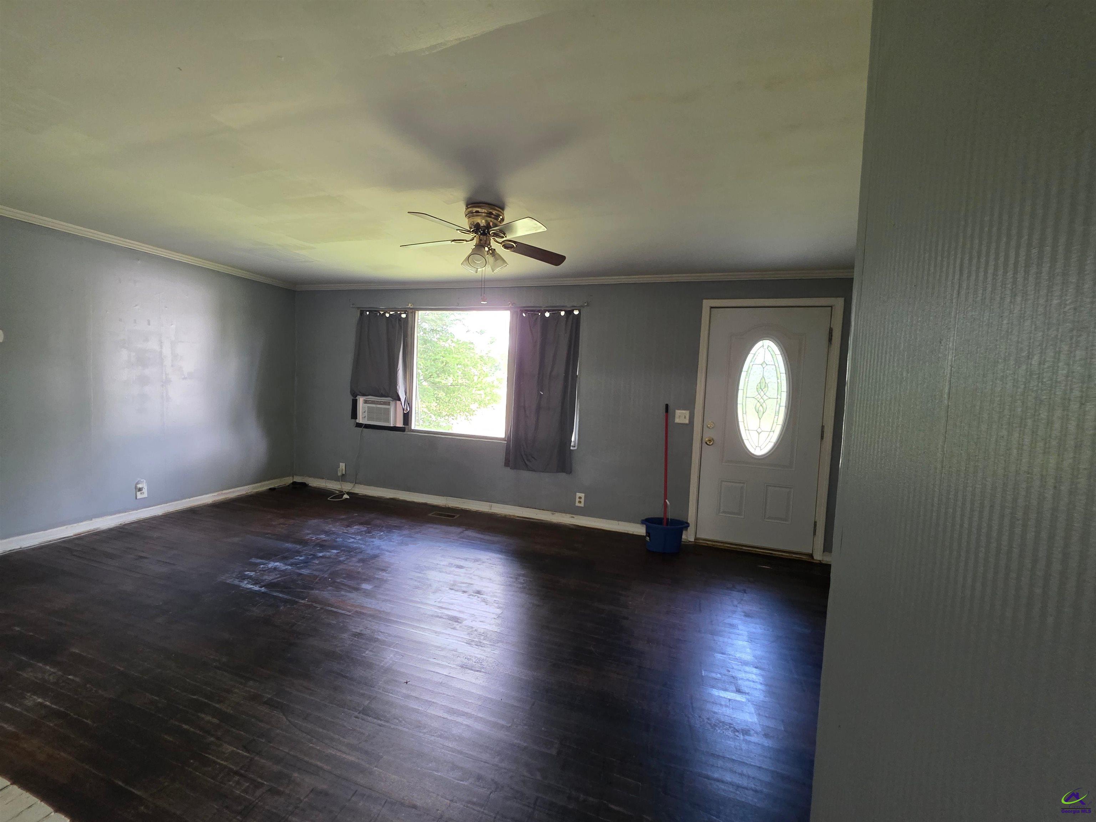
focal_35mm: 13
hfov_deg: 106.2
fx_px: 412
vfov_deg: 89.9
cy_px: 411
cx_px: 548
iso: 500
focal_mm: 2.2
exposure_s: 1/60
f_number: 1.9
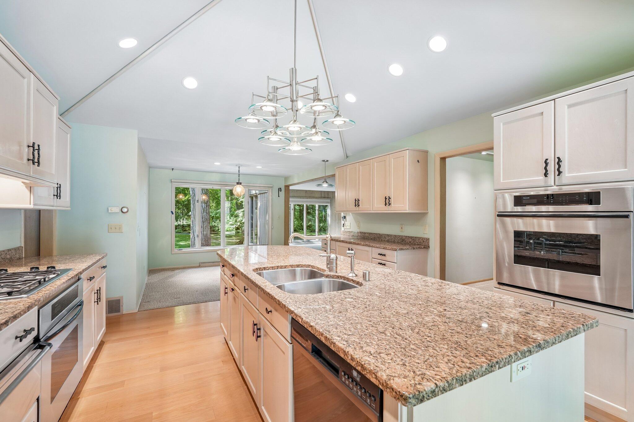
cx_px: 317
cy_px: 211
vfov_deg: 73.7
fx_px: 282
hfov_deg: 96.7
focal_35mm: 16
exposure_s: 1/10
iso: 320
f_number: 7.1
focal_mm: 16
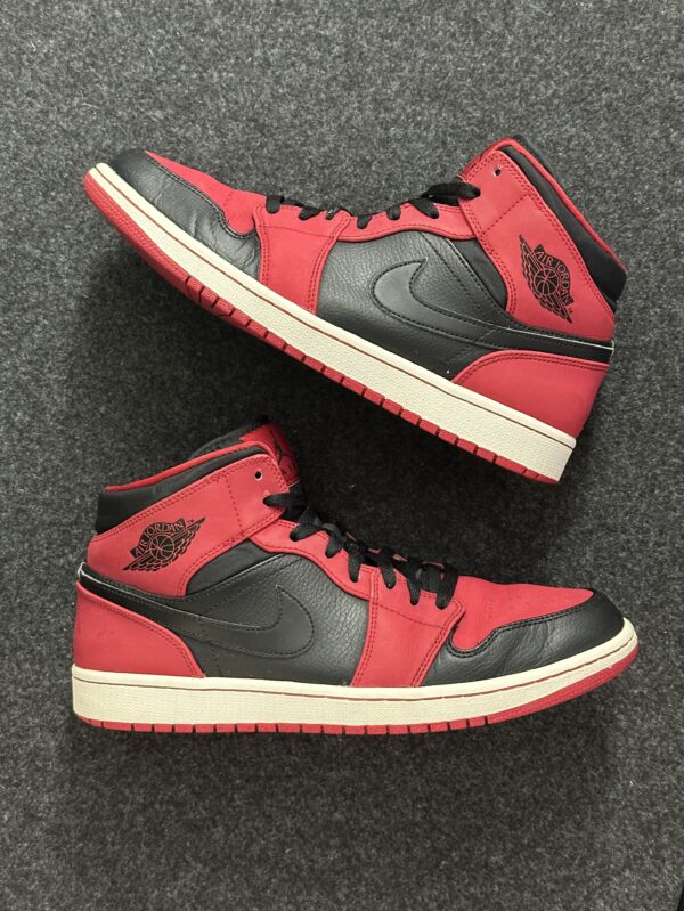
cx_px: 342
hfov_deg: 30.3
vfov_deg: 39.6
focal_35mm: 48
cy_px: 456
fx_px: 1264
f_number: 1.78
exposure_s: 1/34
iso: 500
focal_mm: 6.86
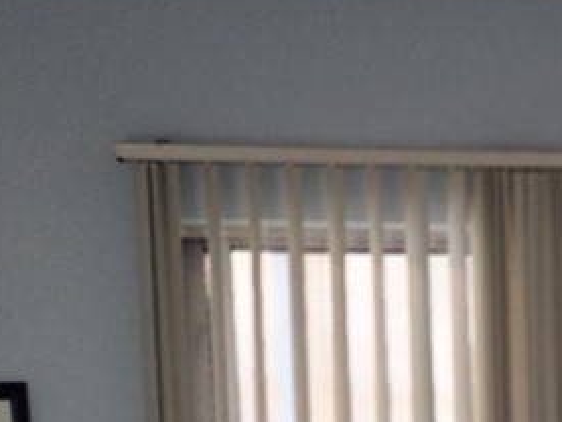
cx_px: 700
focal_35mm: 133
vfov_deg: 10.0
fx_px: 2160
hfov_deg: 14.3
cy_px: 935
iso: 320
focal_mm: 6.4
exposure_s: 1/40
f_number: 1.8
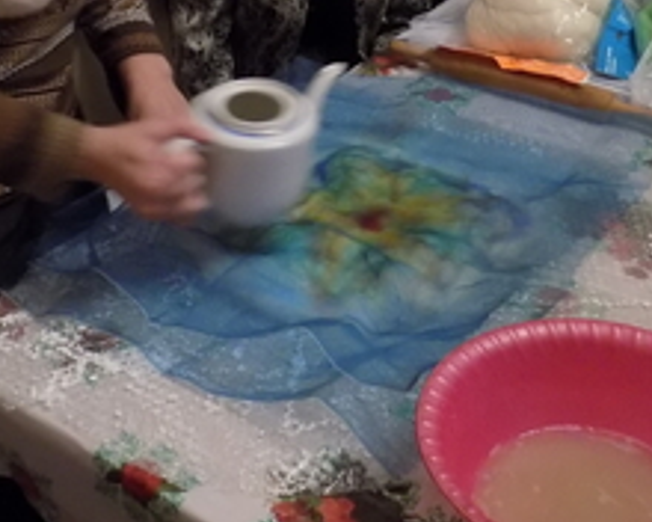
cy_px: -9
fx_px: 1119
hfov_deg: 32.3
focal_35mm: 58
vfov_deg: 24.9
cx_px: 247
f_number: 3.1
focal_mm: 4
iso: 400
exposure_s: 1/13
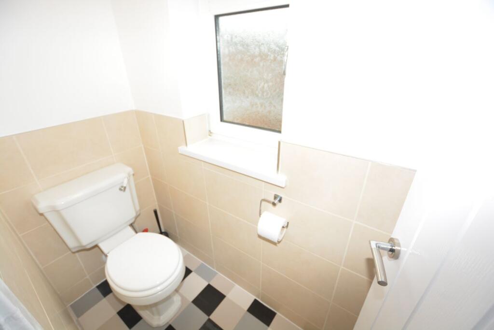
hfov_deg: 100.4
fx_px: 206
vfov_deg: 77.3
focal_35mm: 15
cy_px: 165
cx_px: 247
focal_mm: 10
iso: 200
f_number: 4
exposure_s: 1/60
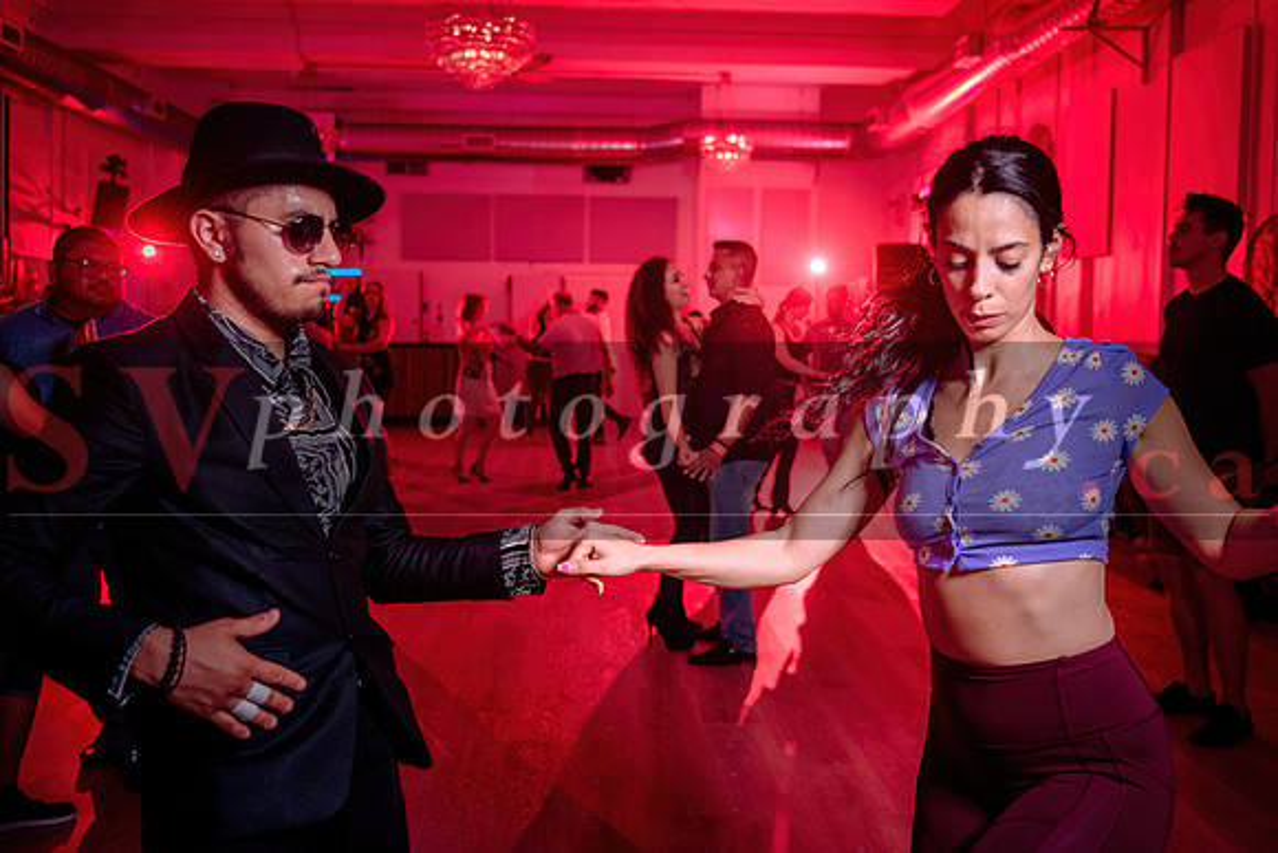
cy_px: 402
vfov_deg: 37.0
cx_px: 639
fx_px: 1275
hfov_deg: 53.2
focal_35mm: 36
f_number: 3.2
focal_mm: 34
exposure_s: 1/80
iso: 800
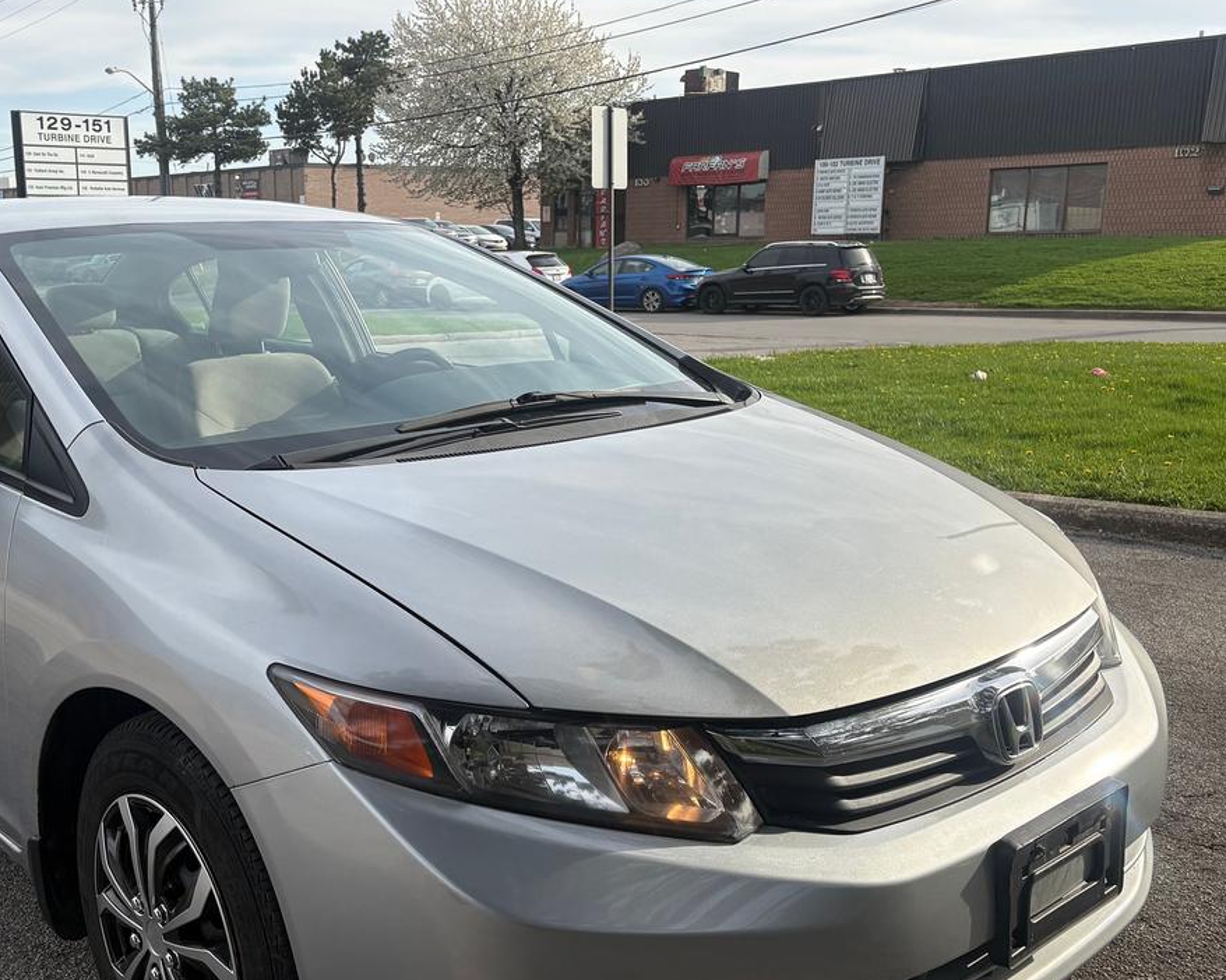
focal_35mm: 37
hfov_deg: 48.4
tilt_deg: -12.1
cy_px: 521
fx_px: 1342
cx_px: 422
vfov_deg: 40.1
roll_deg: +0.7
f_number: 1.6
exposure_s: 1/2012
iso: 50
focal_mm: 5.96
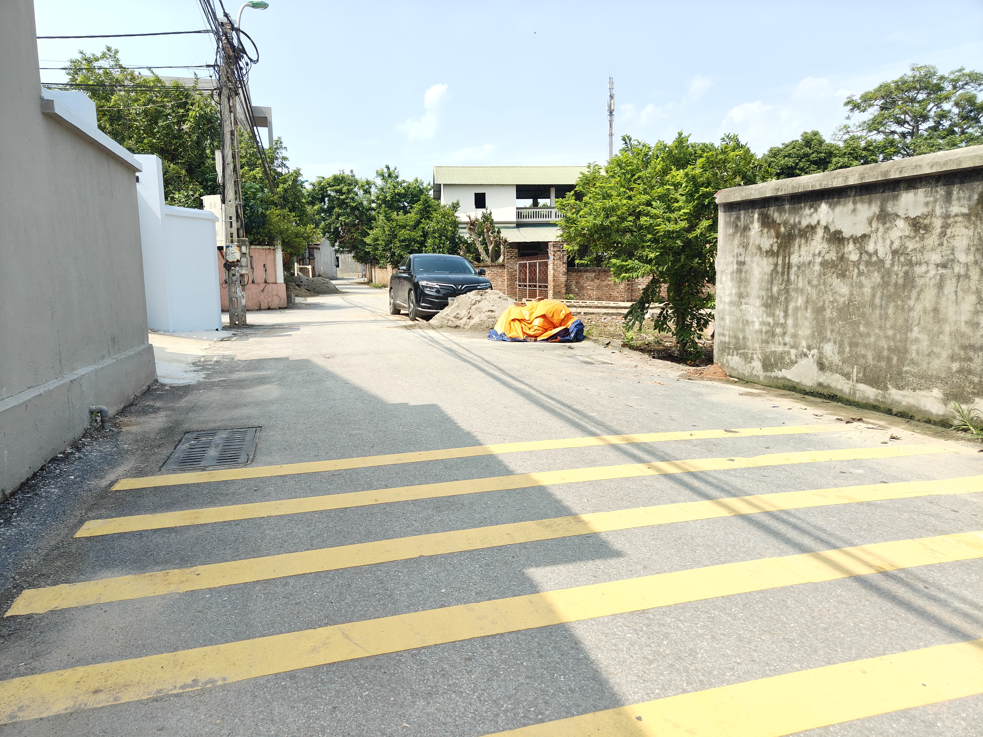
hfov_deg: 71.6
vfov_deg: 56.8
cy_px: 368
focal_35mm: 24
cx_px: 492
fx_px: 682
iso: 50
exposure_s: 1/1237
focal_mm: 5.59
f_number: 1.8
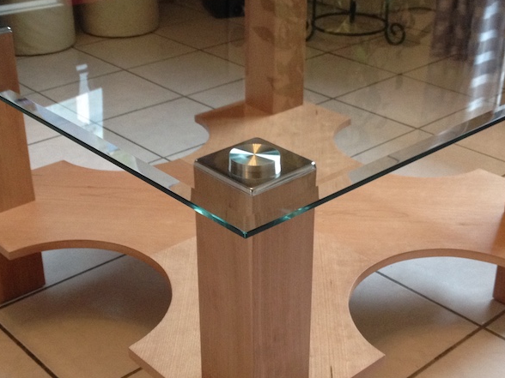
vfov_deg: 24.0
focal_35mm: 61
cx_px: 255
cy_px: 195
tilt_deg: -29.0
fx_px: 890
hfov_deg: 31.7
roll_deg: +0.6
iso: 200
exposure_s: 1/20
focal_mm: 4.28
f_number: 2.4
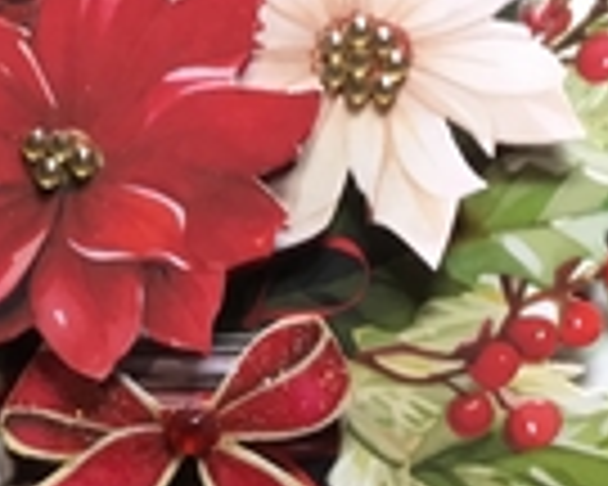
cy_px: 340
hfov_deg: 18.6
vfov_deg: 15.2
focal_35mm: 101
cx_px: 45
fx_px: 1817
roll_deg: -1.9
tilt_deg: -26.8
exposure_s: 1/33
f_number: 2.4
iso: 80
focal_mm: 3.3
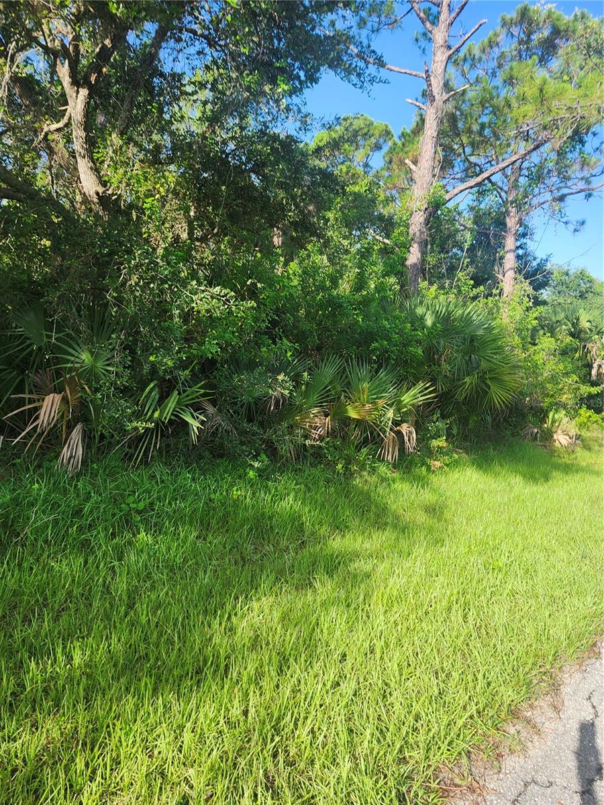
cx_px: 302
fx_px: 535
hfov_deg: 58.9
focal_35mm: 23
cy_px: 402
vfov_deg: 73.9
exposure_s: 1/457
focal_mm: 5.54
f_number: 1.8
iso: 25
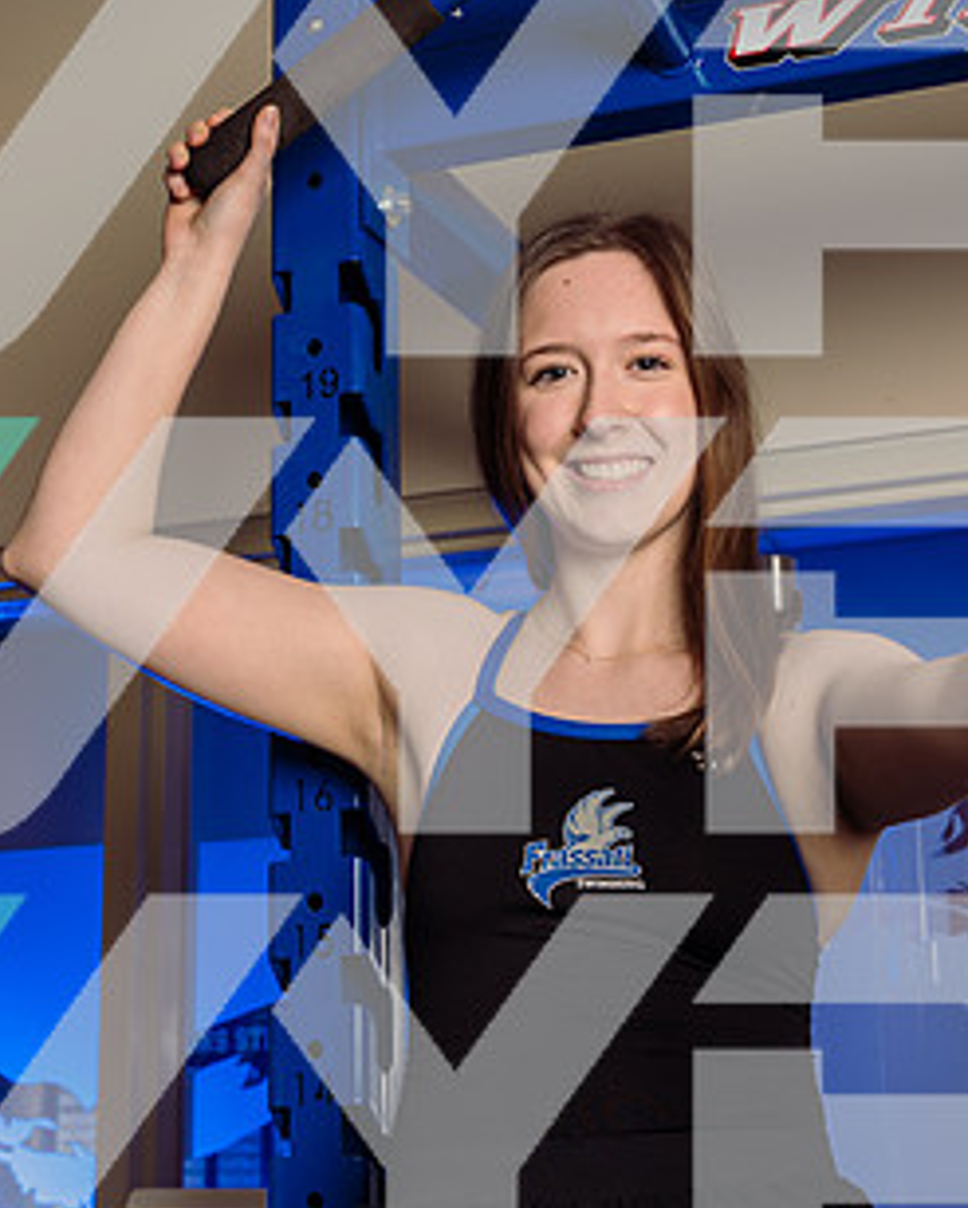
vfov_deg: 30.5
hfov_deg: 24.5
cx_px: 630
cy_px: 628
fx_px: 2218
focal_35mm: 62
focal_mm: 35
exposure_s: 1/250
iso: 200
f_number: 7.1
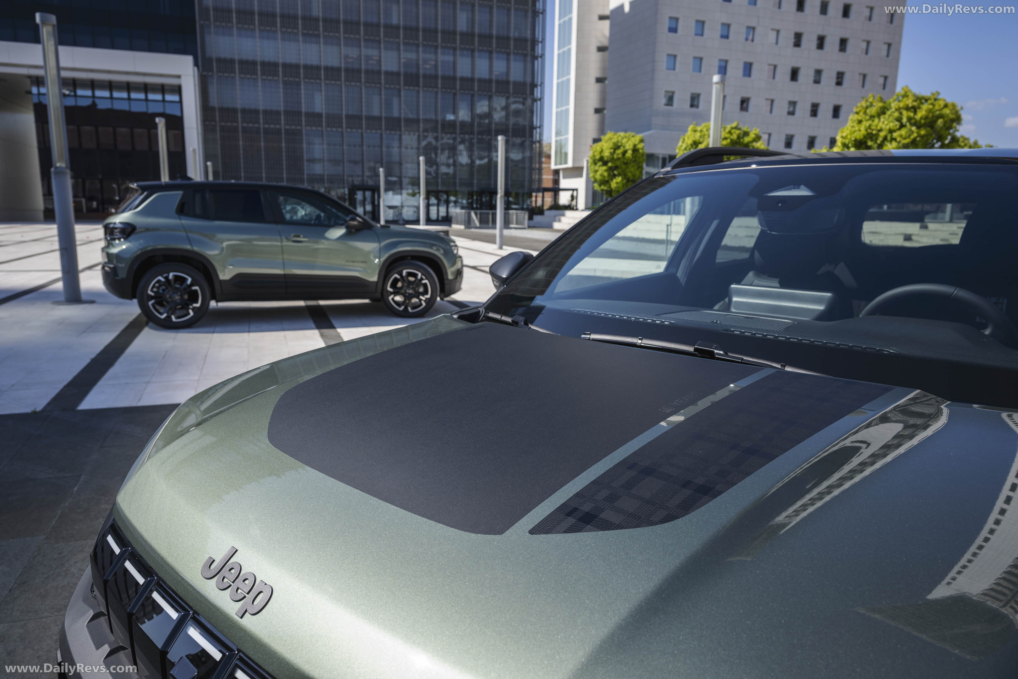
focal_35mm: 26
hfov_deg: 68.4
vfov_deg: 48.7
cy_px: 340
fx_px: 749
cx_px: 509
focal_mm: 26.5
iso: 100
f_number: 6.3
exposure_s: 1/320
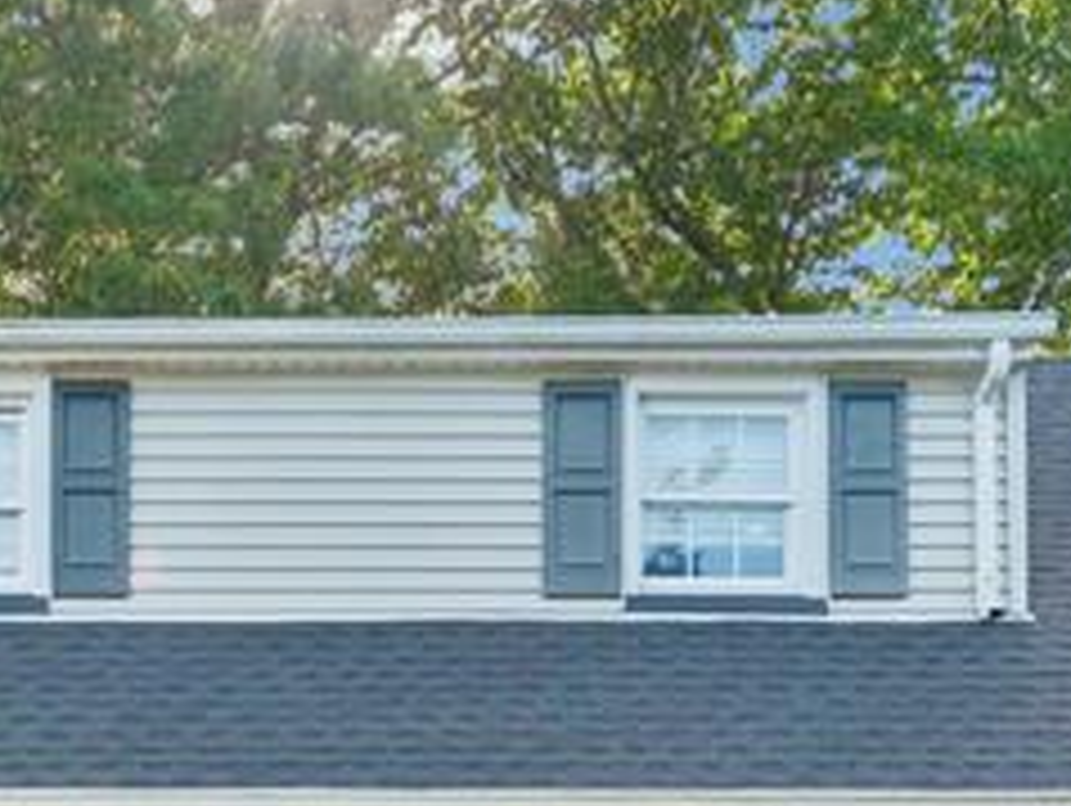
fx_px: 1920
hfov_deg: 29.1
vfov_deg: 20.5
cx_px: -9
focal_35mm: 62
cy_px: 1189
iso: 800
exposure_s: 1/1250
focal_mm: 10.1
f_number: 4
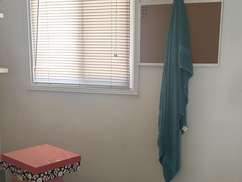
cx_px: 128
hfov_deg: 33.2
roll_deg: -0.4
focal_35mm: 58
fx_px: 406
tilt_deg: -11.2
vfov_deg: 24.9
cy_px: 139
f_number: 1.78
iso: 500
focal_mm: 6.86
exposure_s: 1/60
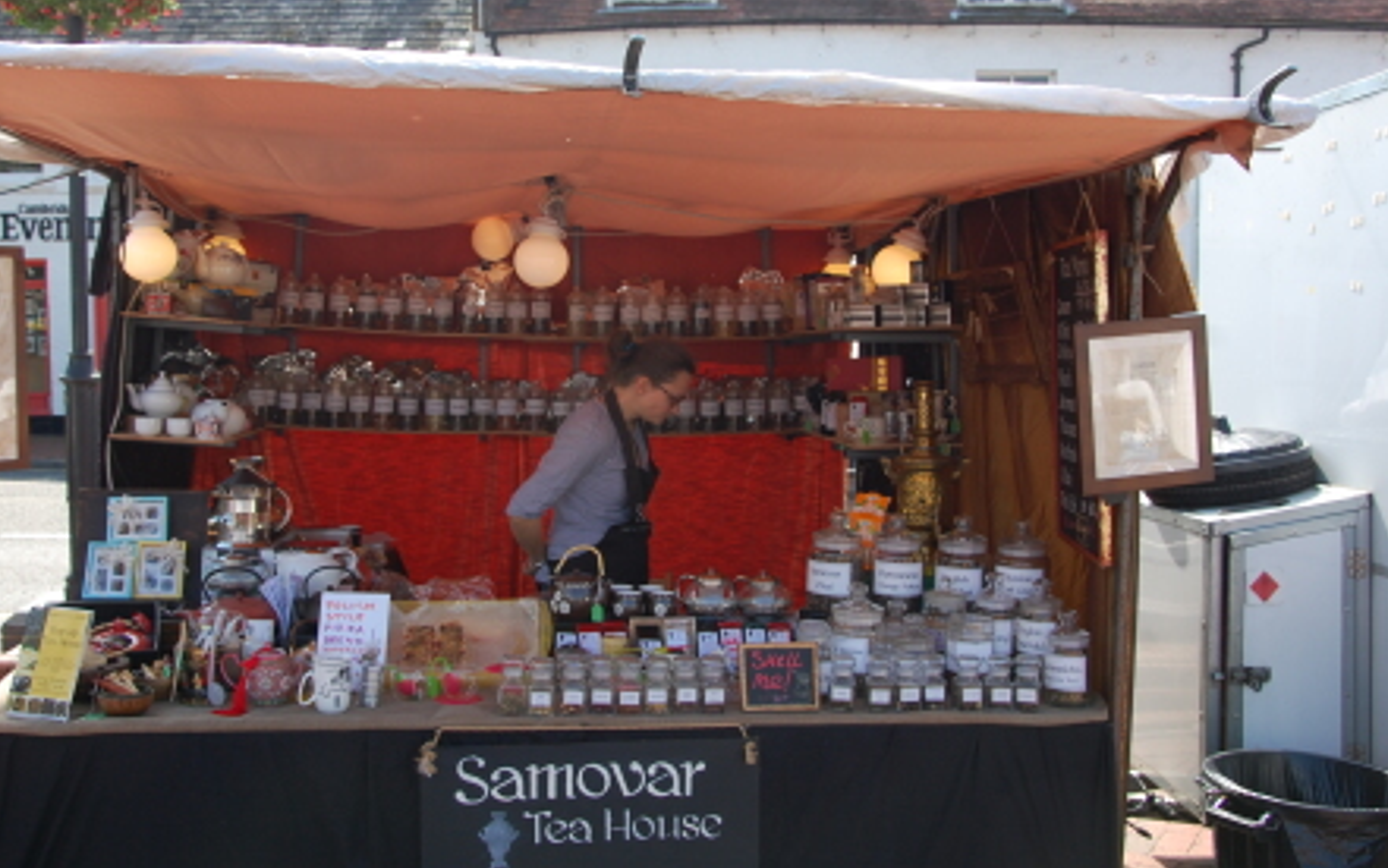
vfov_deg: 32.7
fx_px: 1476
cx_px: 655
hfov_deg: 50.3
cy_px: 371
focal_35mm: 39
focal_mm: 22
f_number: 7.1
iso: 200
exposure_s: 1/200
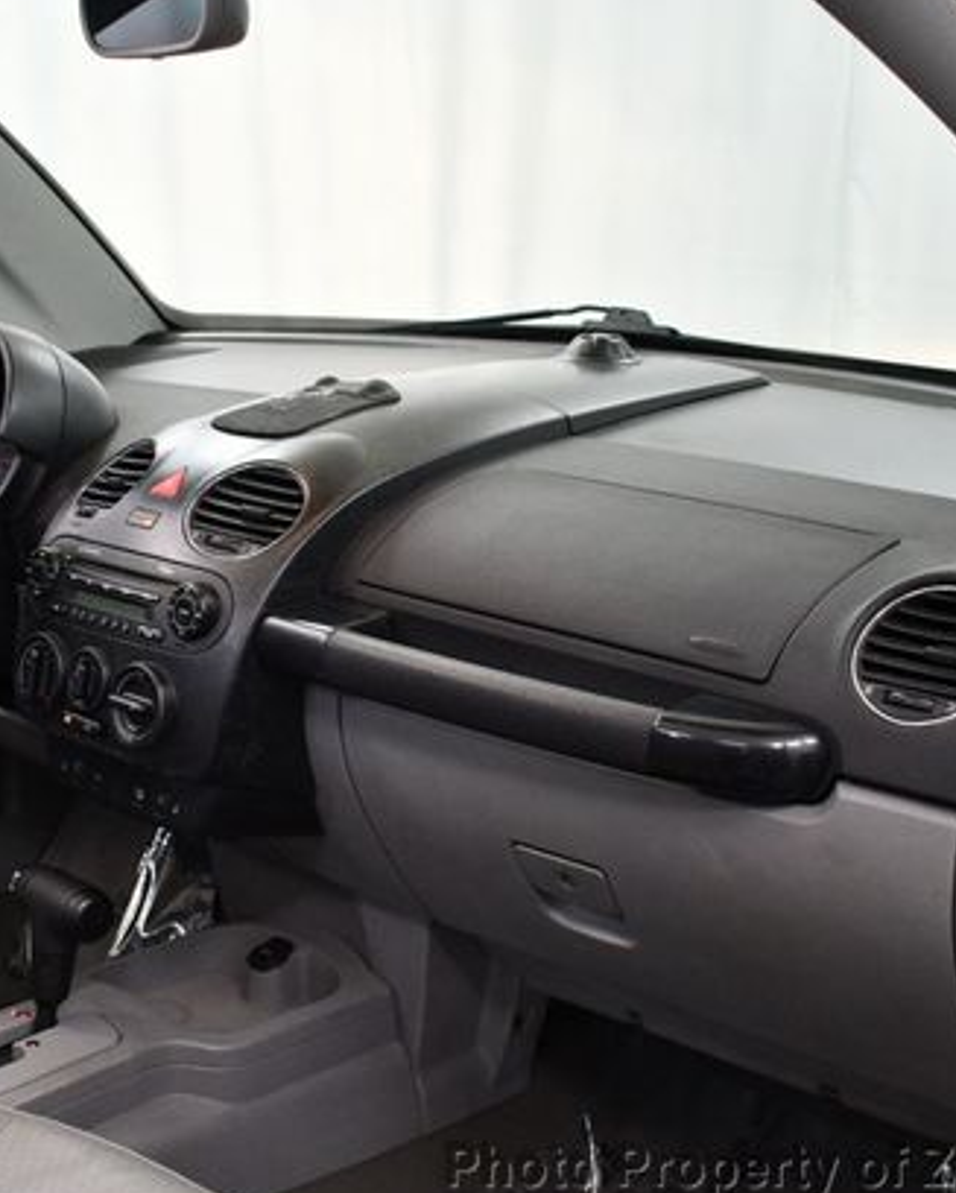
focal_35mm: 53
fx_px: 1872
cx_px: 409
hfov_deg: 28.6
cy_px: 596
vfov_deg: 35.3
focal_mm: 18
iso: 1400
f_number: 3.5
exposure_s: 1/125
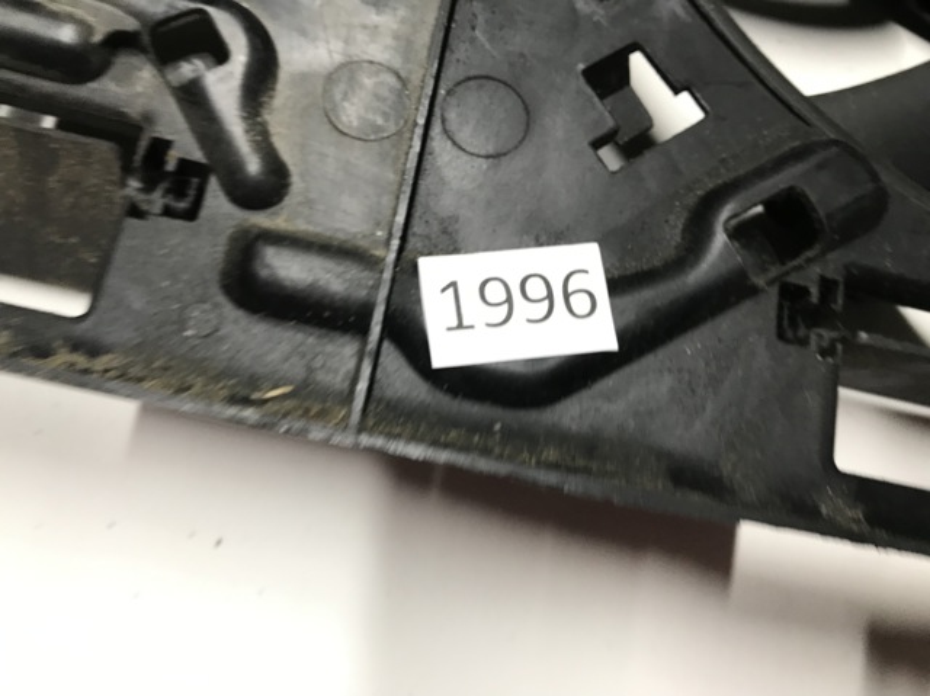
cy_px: 348
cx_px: 465
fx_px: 752
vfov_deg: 49.7
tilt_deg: -75.1
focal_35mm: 28
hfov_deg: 63.5
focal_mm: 3.99
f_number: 1.8
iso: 40
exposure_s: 1/20
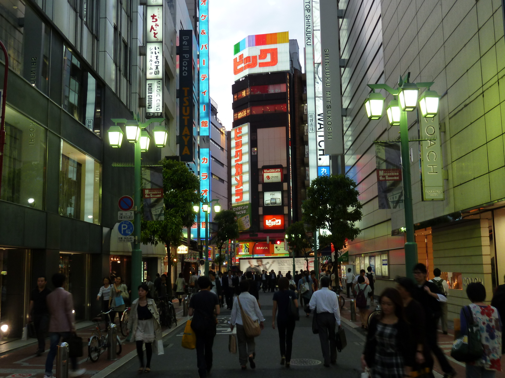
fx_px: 584
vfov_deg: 36.0
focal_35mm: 40
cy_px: 189
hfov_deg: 46.8
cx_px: 252
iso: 125
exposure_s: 1/25
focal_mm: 6.5
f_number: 3.6
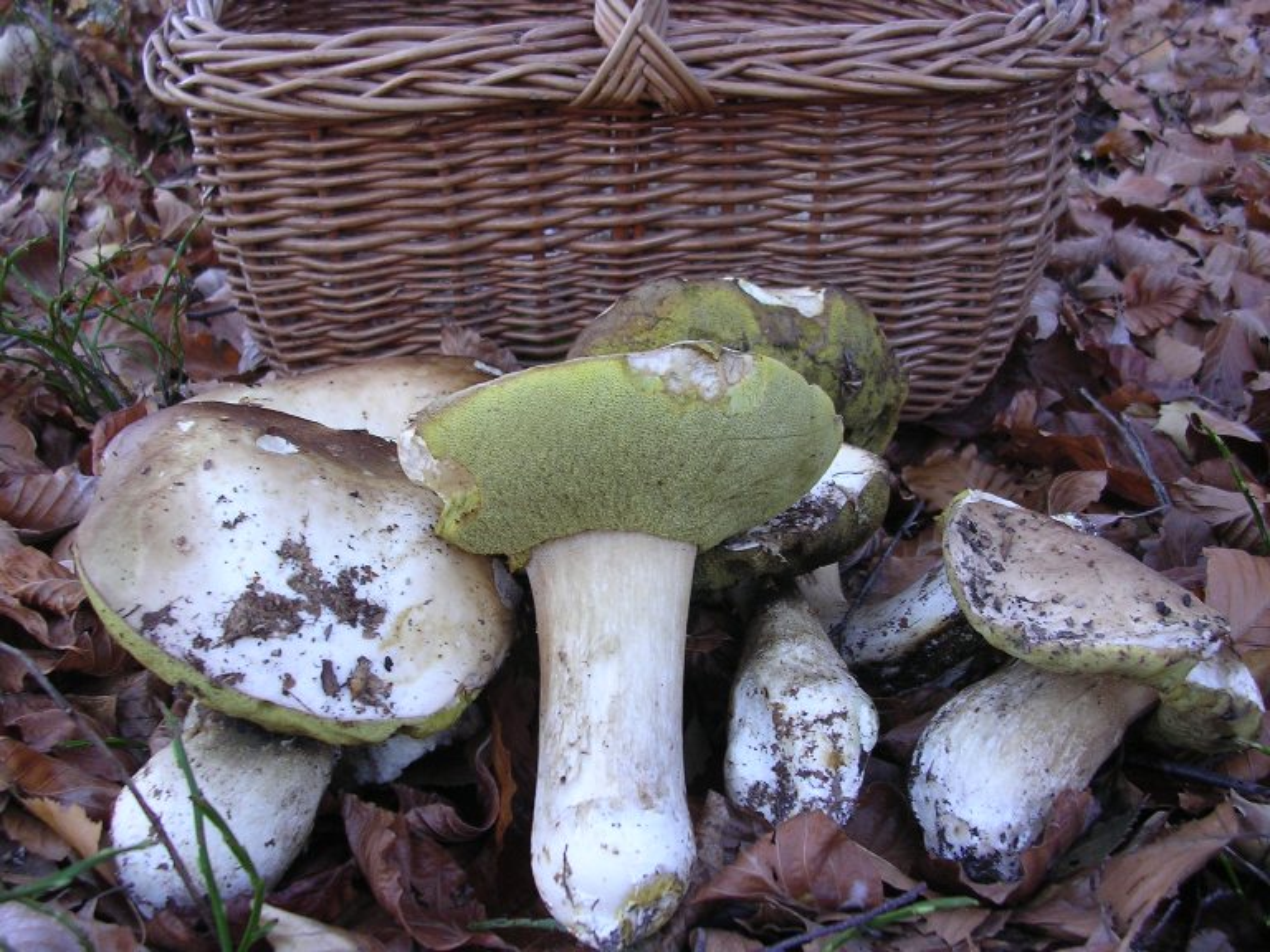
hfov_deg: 49.0
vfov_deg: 37.7
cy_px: 476
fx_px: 1394
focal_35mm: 38
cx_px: 635
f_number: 2.8
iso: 100
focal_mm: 5.8
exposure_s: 1/32.1
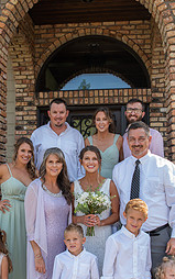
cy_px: 176
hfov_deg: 27.4
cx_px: 75
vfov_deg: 42.3
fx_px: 358
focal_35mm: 47
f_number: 4.5
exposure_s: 1/160
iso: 125
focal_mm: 26
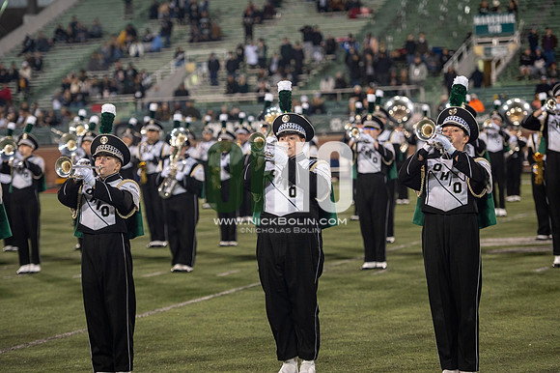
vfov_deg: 11.8
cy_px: 186
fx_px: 1803
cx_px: 280
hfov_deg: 17.7
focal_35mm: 116
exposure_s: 1/500
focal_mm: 116
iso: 1000
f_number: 2.8
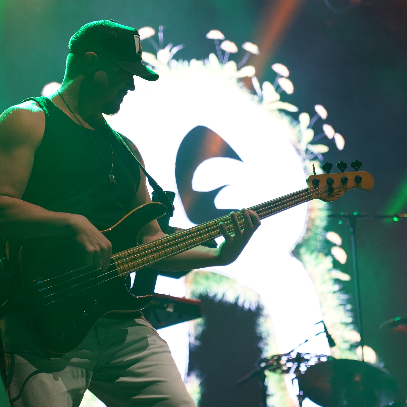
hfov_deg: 13.0
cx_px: 160
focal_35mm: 134
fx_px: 1782
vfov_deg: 13.0
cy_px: 204
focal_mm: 105
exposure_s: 1/160
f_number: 4
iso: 500
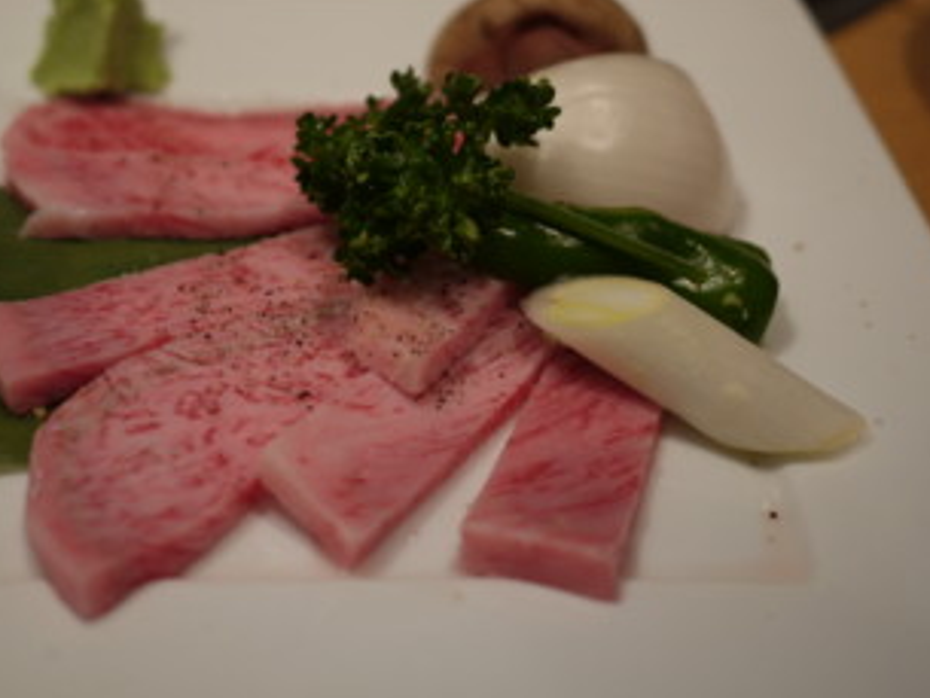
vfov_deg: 24.7
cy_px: 213
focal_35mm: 59
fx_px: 1586
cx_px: 323
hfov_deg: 32.5
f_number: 1.7
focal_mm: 20
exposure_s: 1/60
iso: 100
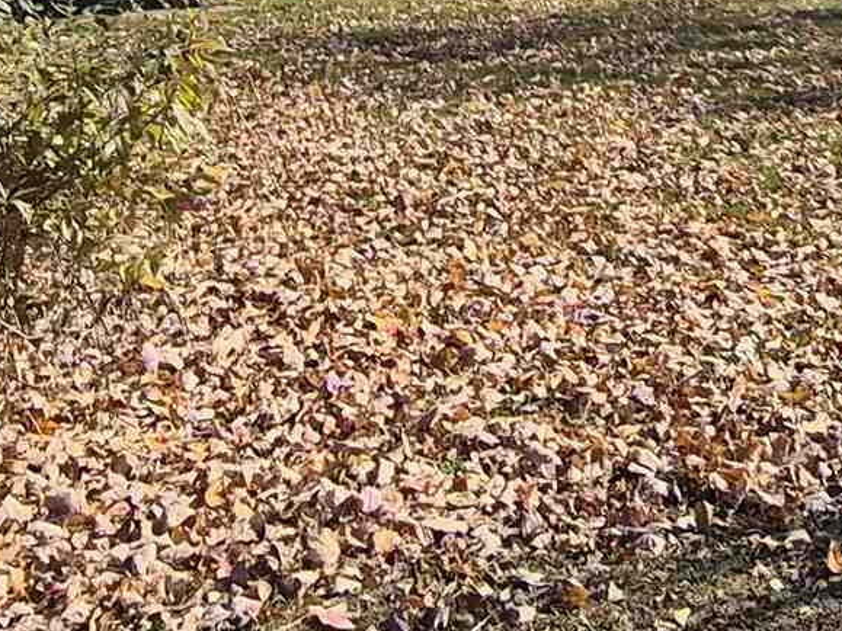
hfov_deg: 27.5
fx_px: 1678
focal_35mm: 69
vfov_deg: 19.4
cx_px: 701
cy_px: -230
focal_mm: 1.7
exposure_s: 1/1268
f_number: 2.2
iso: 25
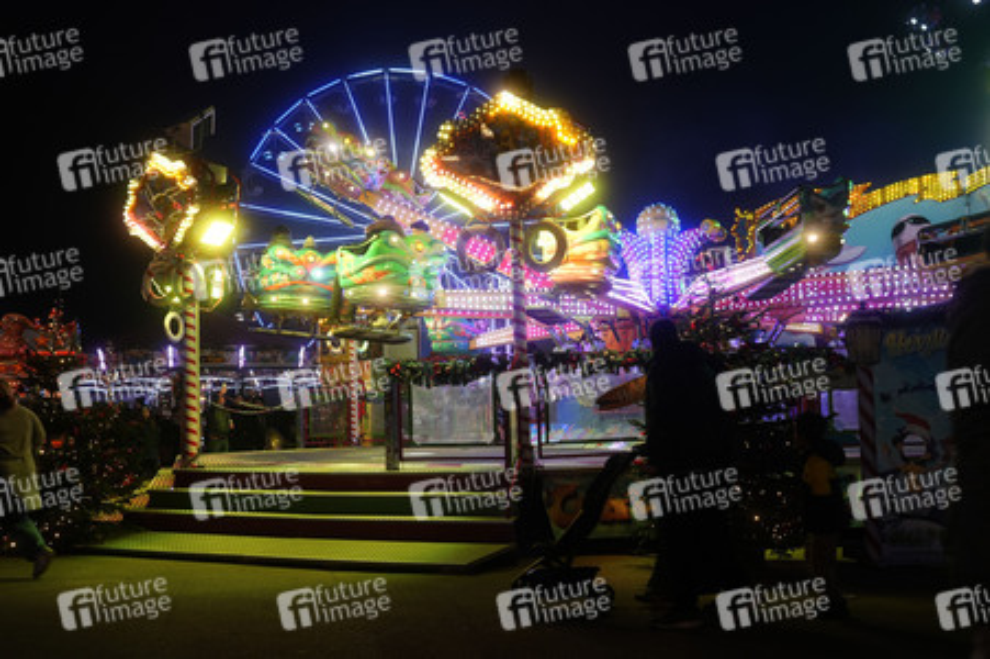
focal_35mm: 45
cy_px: 330
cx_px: 495
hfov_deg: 43.6
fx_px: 1237
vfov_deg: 29.8
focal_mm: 30
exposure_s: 1/50
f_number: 5.6
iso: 640
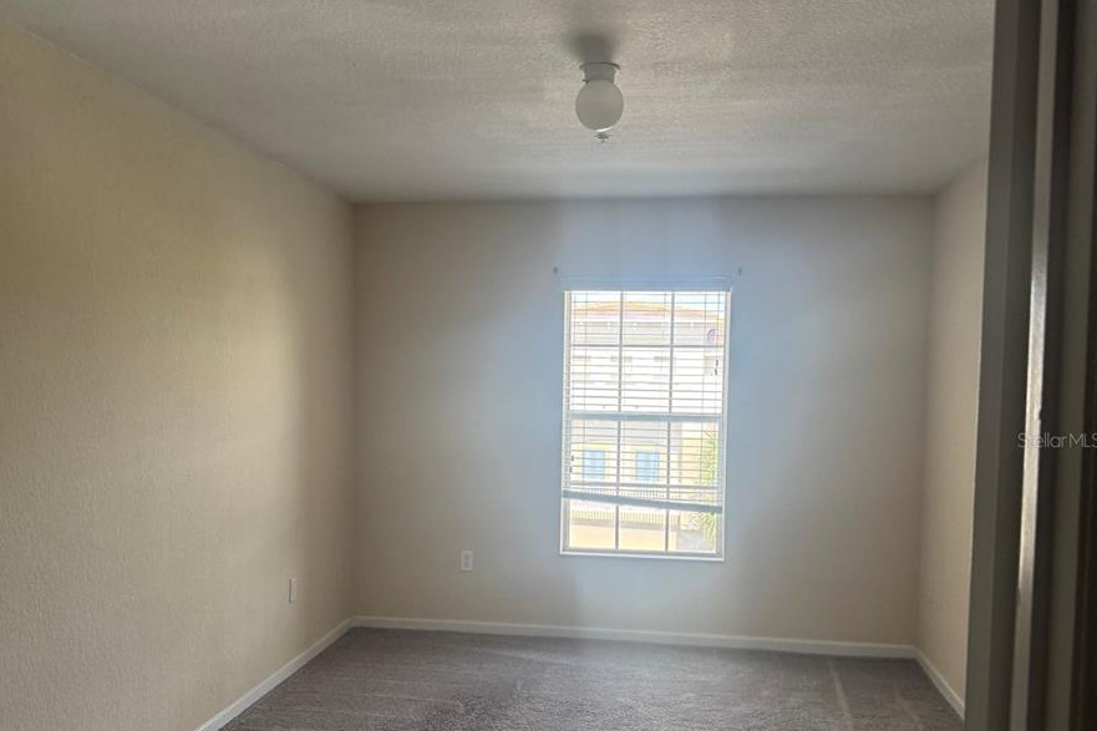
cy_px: 440
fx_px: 1036
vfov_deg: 38.7
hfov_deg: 55.8
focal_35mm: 34
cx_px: 545
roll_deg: -0.9
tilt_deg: -2.7
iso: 200
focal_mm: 6.76
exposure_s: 1/232
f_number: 1.78
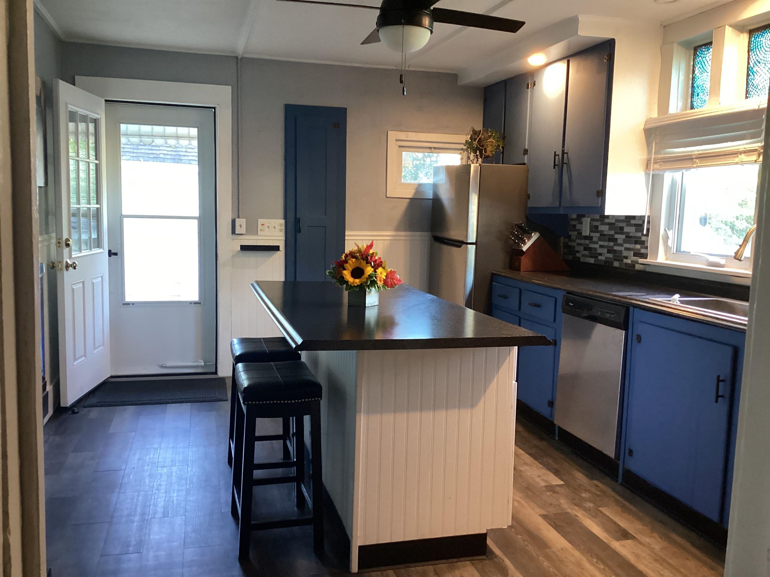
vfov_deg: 45.4
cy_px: 288
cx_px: 385
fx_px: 690
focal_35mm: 31
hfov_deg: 58.4
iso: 250
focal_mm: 3.3
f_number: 2.4
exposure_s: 1/33
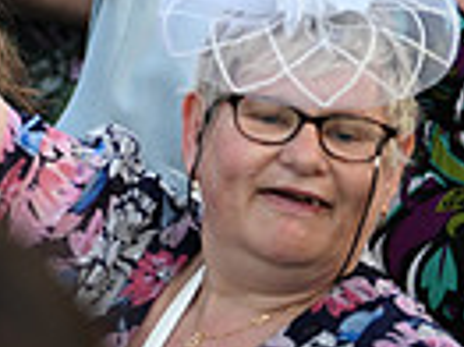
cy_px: -58
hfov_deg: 6.4
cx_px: -538
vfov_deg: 4.9
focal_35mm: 299
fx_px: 4004
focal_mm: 70
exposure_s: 1/640
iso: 1000
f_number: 3.2
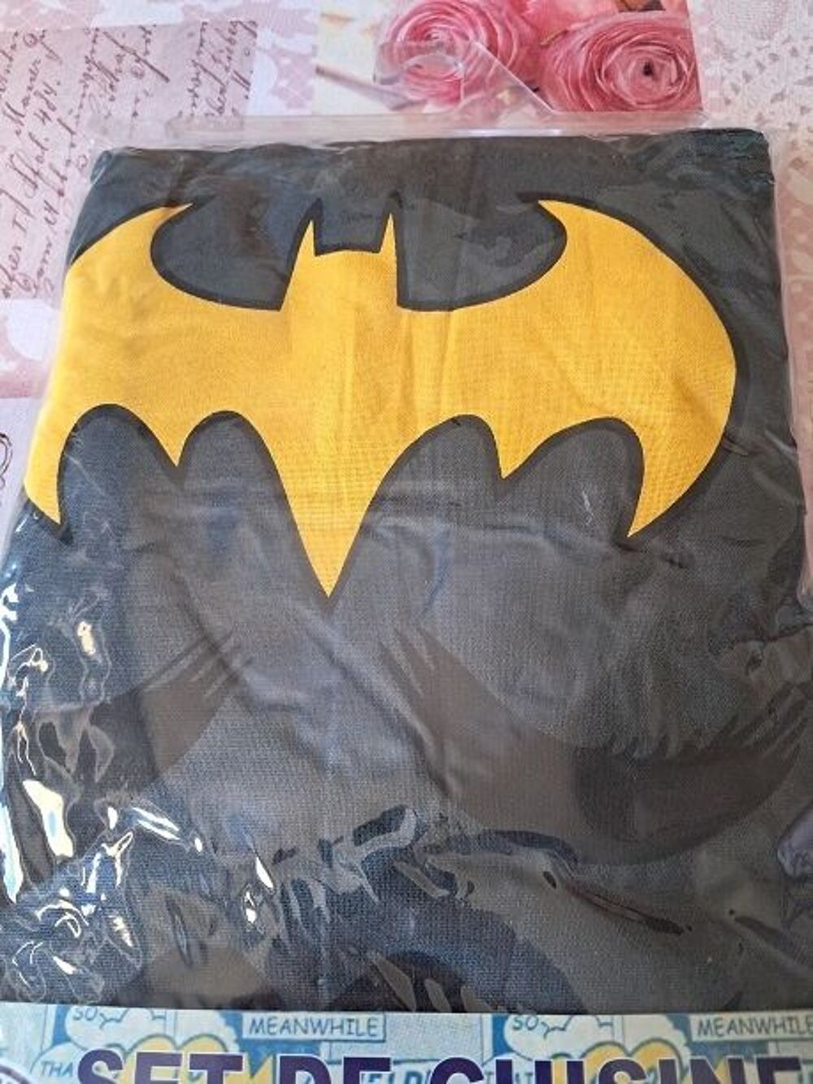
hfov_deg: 51.4
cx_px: 406
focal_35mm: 27
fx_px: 845
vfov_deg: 65.3
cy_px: 542
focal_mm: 4
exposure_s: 1/50
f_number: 1.8
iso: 400
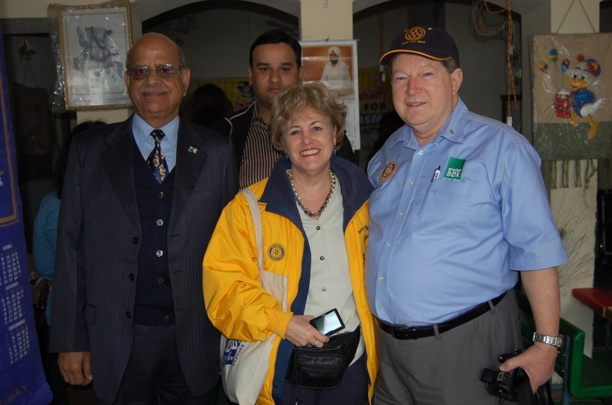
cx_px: 306
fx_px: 585
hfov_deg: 55.2
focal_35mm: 34
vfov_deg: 38.2
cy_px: 202
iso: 400
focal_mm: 23
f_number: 3.8
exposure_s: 1/60
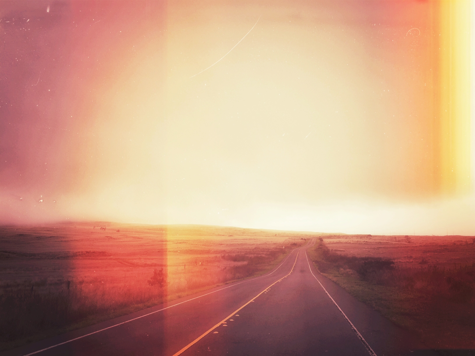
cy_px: 178
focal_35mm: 30
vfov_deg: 46.8
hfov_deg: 60.0
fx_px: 412
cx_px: 238
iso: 32
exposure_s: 1/892
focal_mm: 4.12
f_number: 2.2
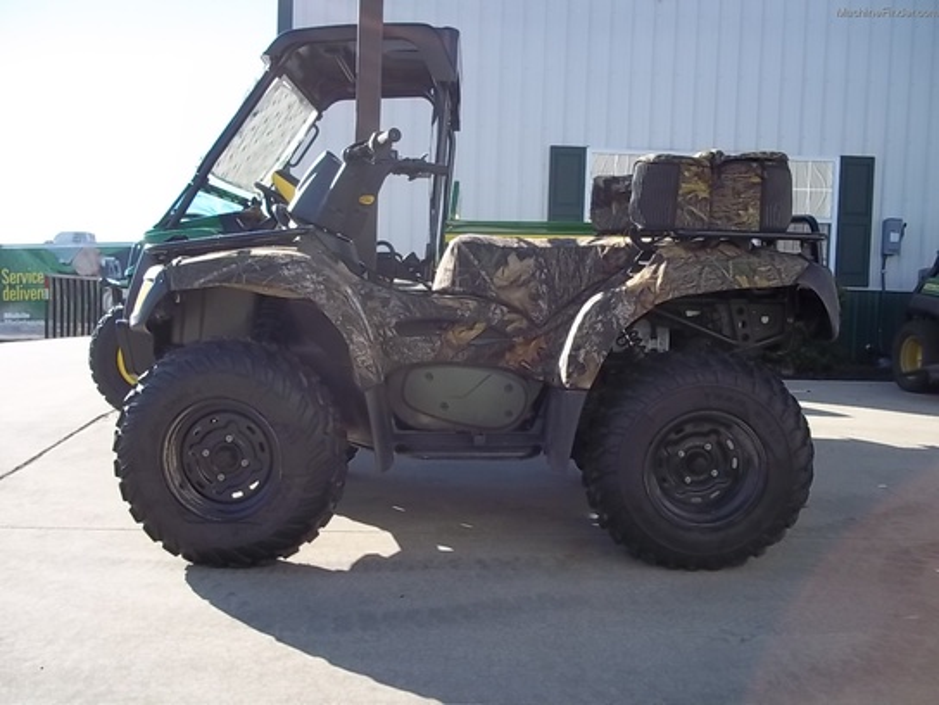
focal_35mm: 36
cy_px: 352
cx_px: 470
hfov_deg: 51.4
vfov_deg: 39.7
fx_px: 977
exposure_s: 1/400
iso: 80
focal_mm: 6.5
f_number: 3.1
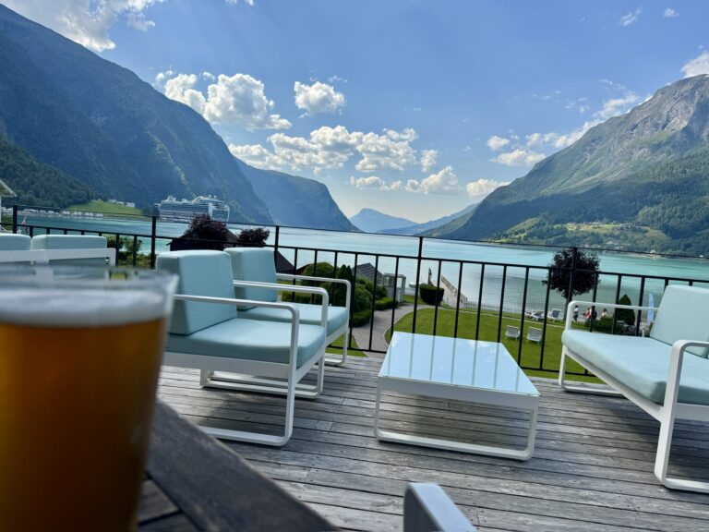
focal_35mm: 24
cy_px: 266
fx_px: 492
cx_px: 354
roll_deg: -4.8
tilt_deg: -4.3
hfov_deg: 71.6
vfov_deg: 56.8
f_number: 1.78
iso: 80
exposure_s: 1/5348
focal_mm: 6.76
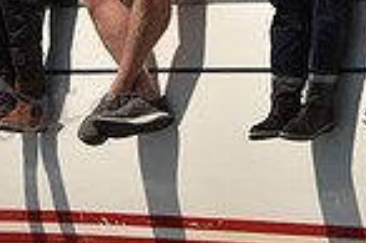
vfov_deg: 2.6
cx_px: 276
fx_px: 5443
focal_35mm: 536
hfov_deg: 3.9
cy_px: -34
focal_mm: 135
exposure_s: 1/1250
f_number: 5.6
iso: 250
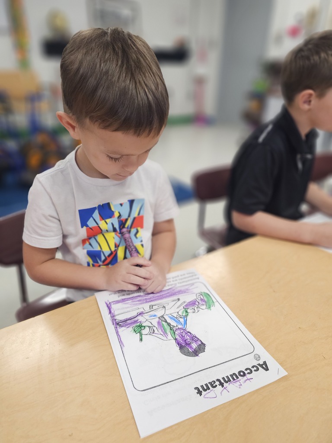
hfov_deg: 58.9
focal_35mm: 23
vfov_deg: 73.9
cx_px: 166
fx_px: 294
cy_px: 222
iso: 500
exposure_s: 1/120
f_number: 1.7
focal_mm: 6.3
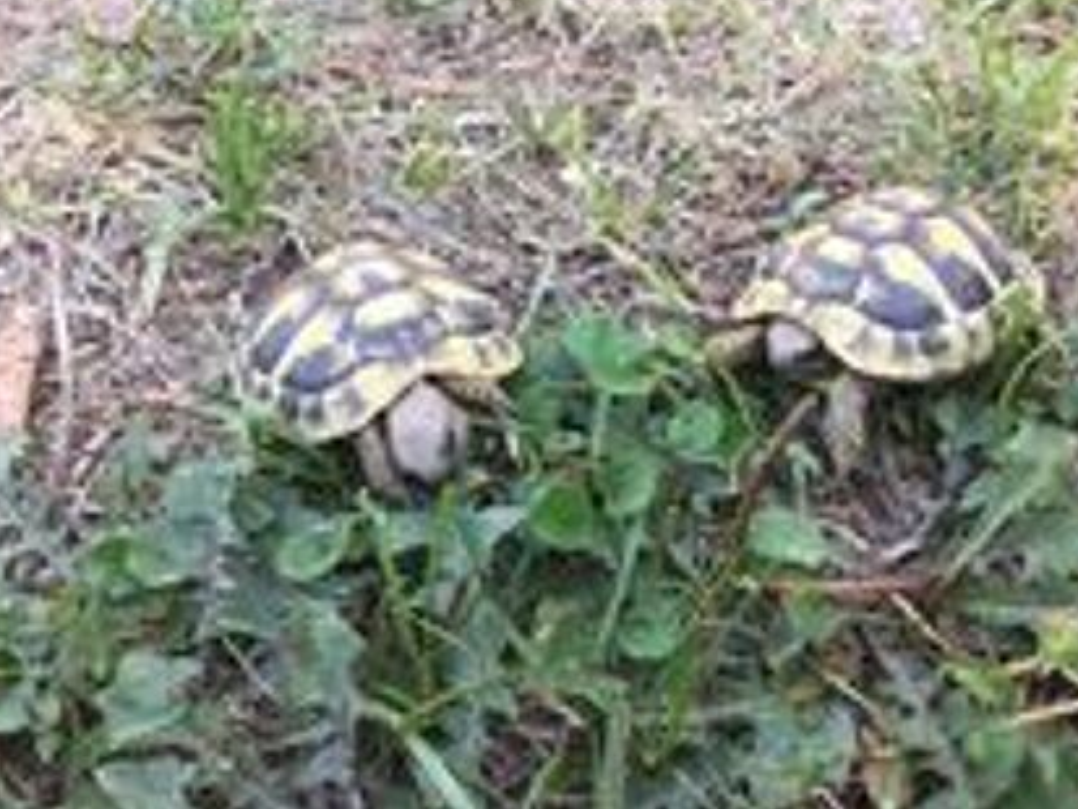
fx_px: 1121
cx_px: 593
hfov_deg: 51.3
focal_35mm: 36
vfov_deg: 39.6
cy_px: 350
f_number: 2.4
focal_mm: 3.3
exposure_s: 1/50
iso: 32
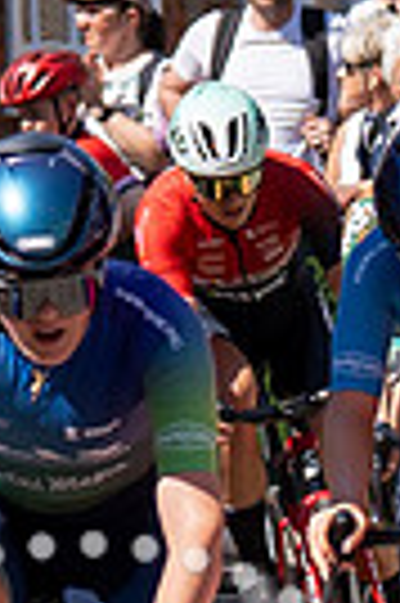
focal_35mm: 819
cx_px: 21
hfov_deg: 1.7
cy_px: -68
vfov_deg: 2.5
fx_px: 13684
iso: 100
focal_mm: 70
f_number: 4
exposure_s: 1/1250
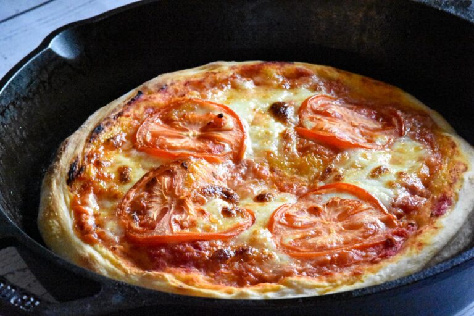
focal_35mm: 150
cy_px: 158
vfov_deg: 9.1
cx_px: 237
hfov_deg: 13.7
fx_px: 1975
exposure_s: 1/30
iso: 25600
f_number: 20
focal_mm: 100
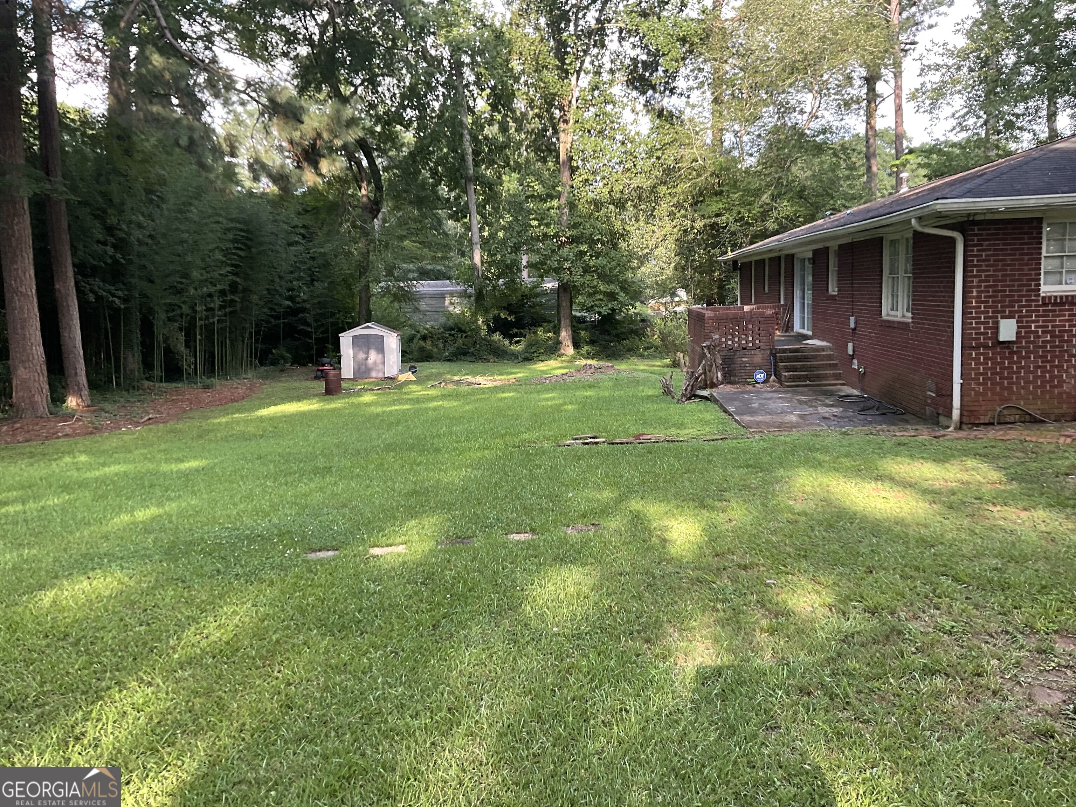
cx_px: 538
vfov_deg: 48.2
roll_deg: +1.3
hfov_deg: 61.7
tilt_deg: -8.6
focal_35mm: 29
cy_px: 404
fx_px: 901
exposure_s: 1/122
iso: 25
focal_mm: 3
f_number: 1.8
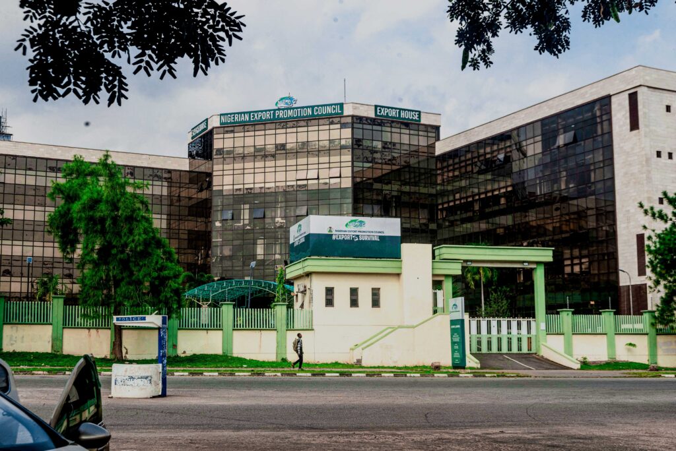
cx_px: 338
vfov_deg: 28.1
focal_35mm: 48
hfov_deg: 41.1
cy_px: 226
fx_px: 902
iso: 100
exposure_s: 1/125
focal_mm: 48
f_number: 11
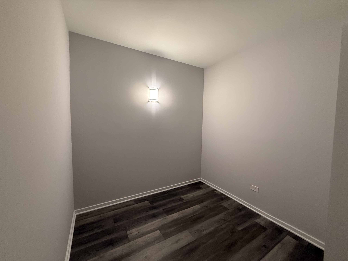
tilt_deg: -3.9
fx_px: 141
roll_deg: -1.0
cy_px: 130
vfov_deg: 85.7
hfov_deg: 102.1
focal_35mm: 14
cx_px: 174
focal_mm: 2.22
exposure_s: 1/60
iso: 400
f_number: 2.2
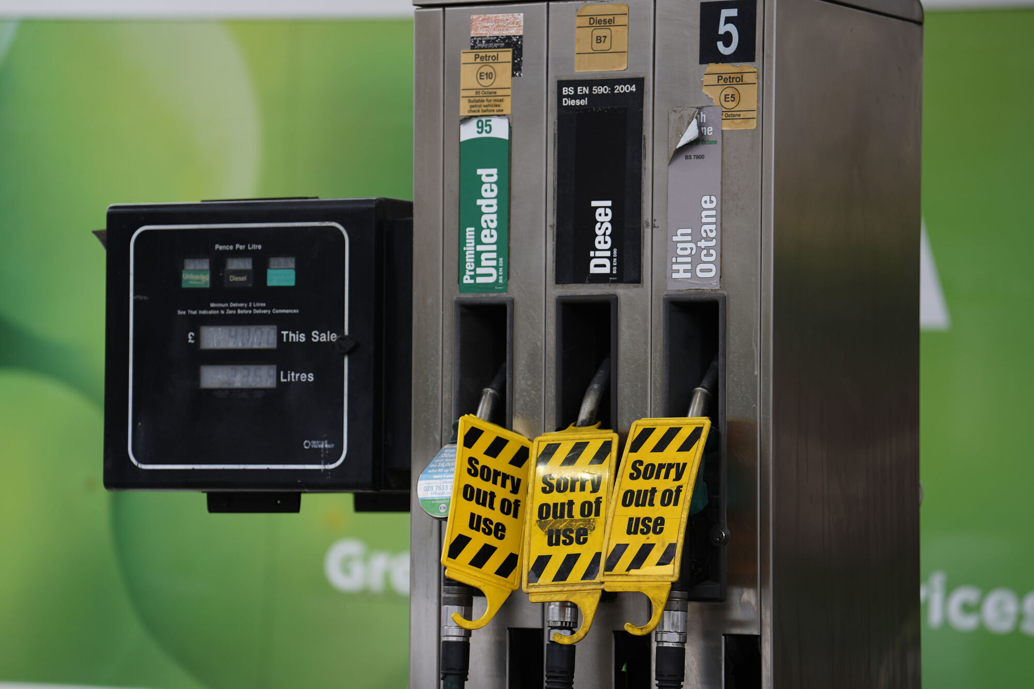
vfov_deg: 9.4
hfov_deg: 14.1
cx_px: 517
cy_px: 344
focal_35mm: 146
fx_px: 4193
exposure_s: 1/400
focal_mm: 146
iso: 125
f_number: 2.8
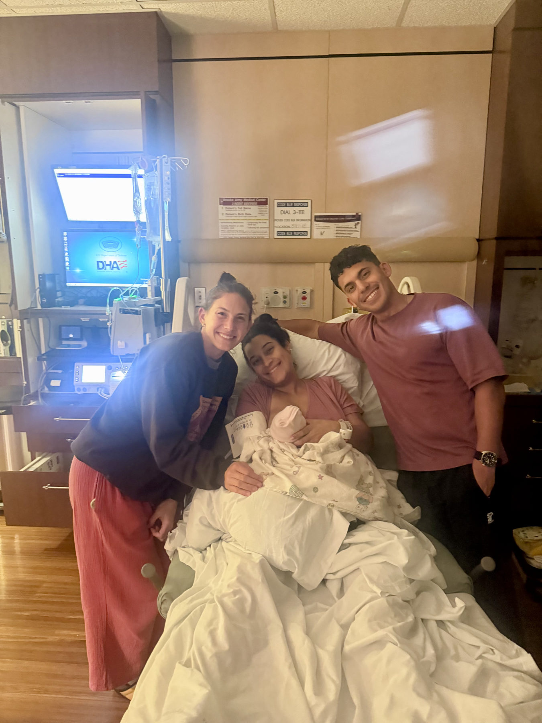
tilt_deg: -11.1
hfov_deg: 56.8
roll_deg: -1.5
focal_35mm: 24
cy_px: 362
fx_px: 501
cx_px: 271
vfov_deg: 71.6
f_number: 1.78
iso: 1250
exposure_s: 1/30
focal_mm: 6.76
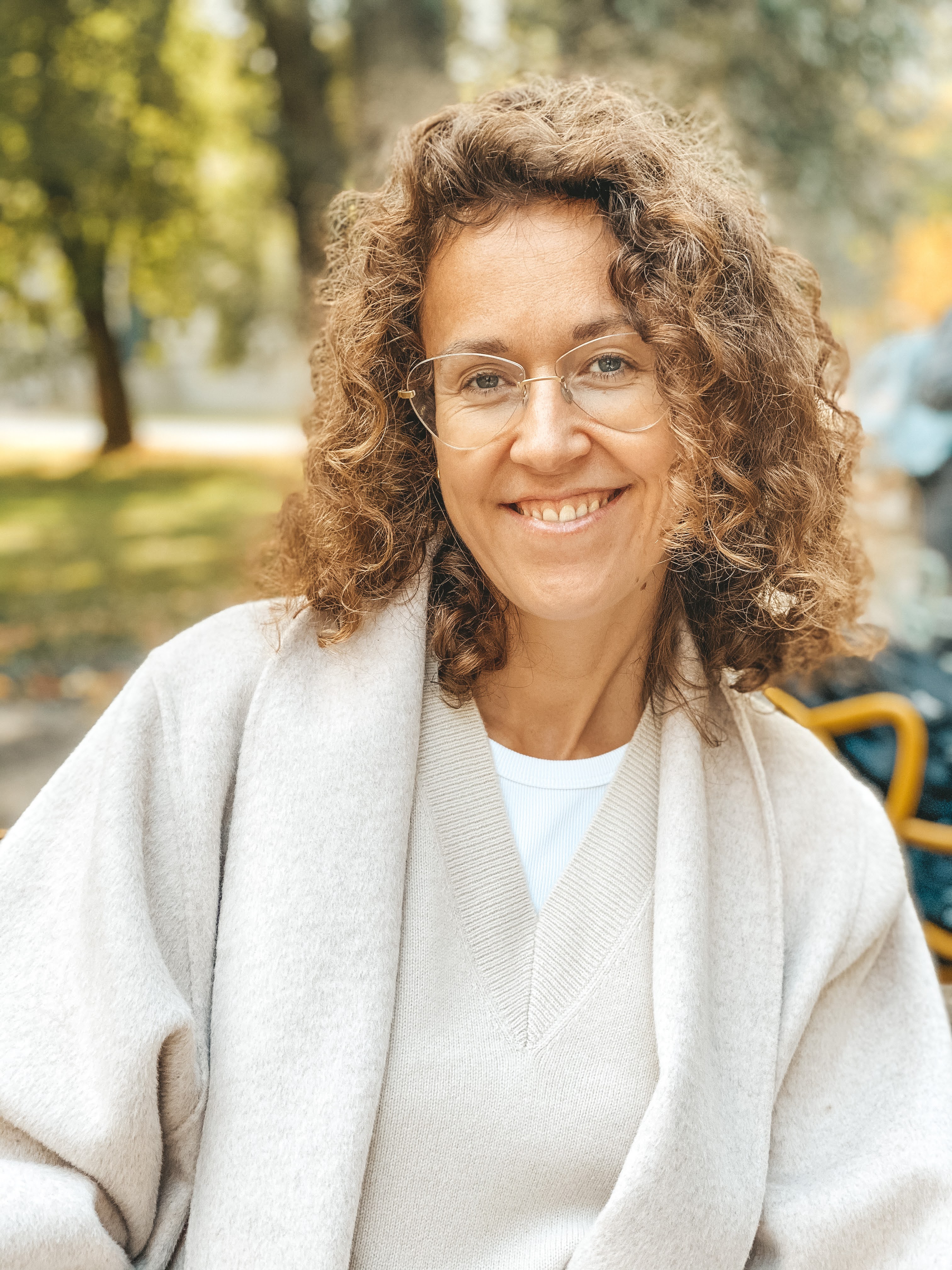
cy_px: 635
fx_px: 1907
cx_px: 476
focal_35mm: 52
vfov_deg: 36.8
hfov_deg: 28.0
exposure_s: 1/120
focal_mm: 6
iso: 50
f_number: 2
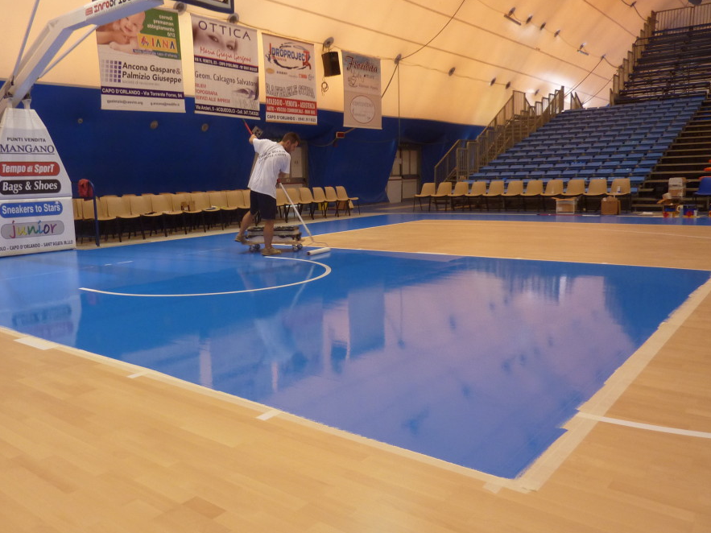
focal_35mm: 29
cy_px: 262
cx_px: 302
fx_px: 596
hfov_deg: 61.4
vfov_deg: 48.2
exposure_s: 1/30
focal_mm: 4.1
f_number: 3.3
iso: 200
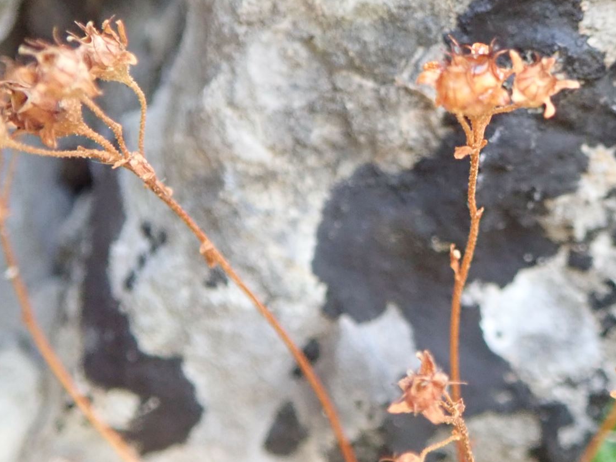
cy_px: 121
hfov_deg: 34.3
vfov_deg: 26.7
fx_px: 961
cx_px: 508
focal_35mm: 54
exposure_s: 1/40
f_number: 2.3
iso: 800
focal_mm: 5.5
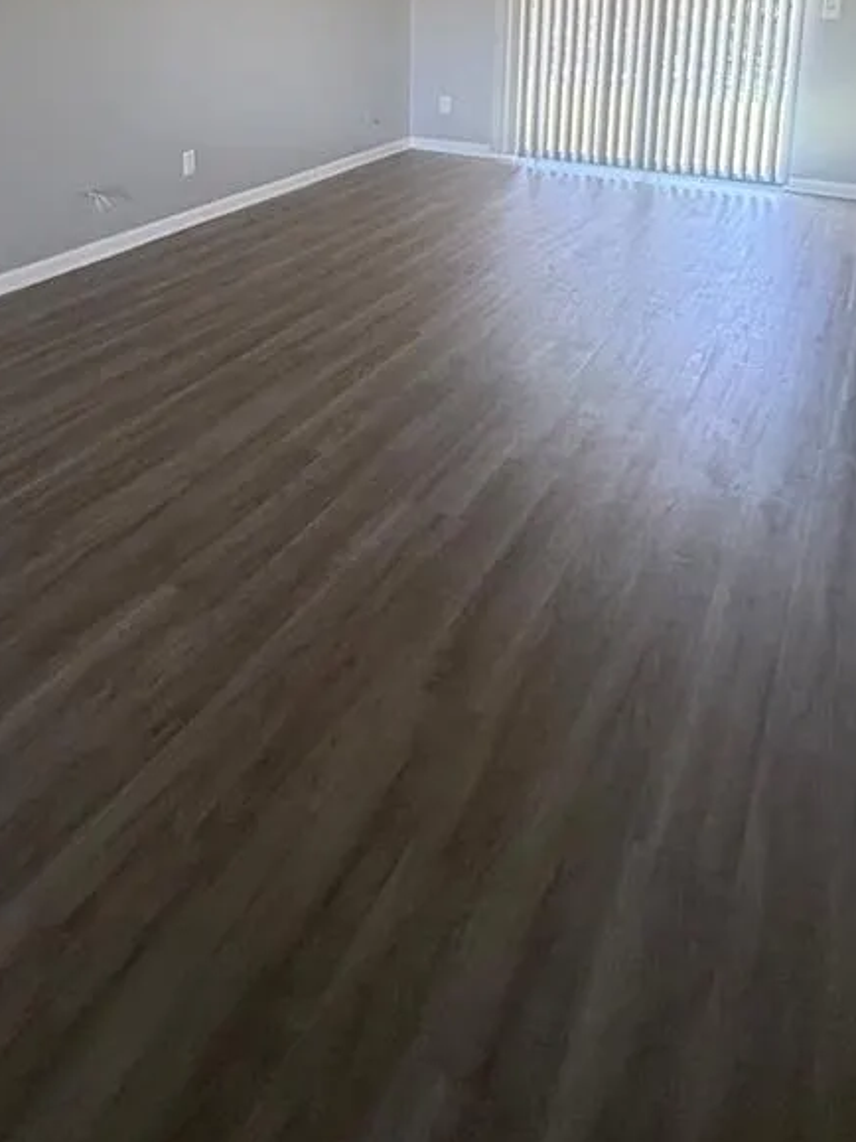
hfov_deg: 48.1
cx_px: 373
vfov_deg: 55.0
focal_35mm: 29
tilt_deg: -11.2
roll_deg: -0.3
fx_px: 957
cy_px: 150
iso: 320
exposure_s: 1/60
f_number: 2.2
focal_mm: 2.22
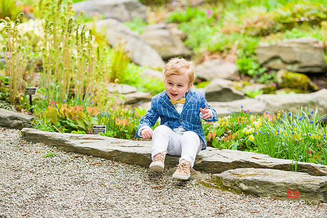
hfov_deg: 18.3
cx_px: 164
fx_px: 1017
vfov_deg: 12.2
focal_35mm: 112
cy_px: 109
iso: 200
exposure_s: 1/320
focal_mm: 112
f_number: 3.2
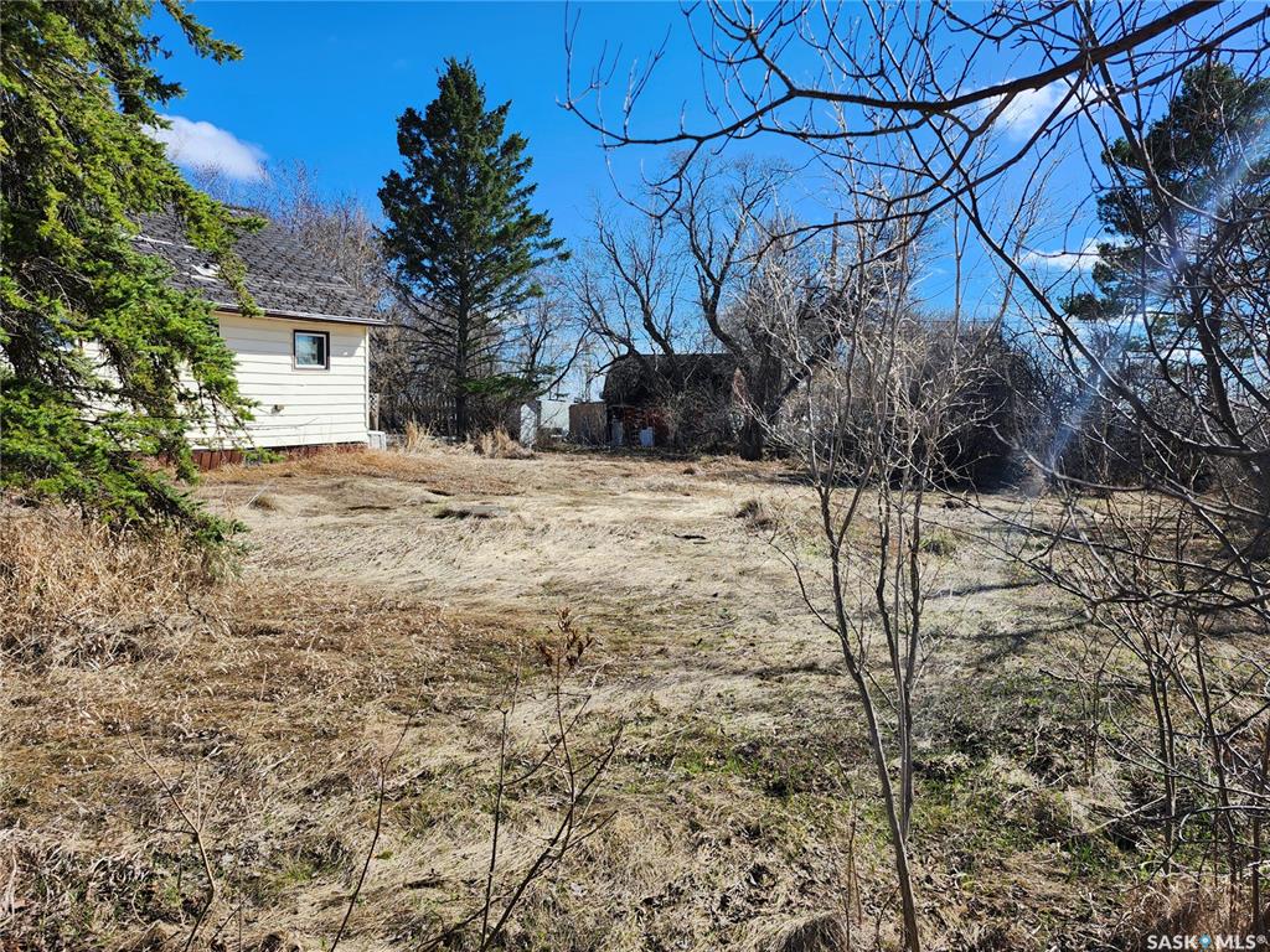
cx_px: 635
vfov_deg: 58.9
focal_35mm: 23
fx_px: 844
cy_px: 476
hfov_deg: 73.9
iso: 25
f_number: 1.8
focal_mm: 5.54
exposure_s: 1/1235
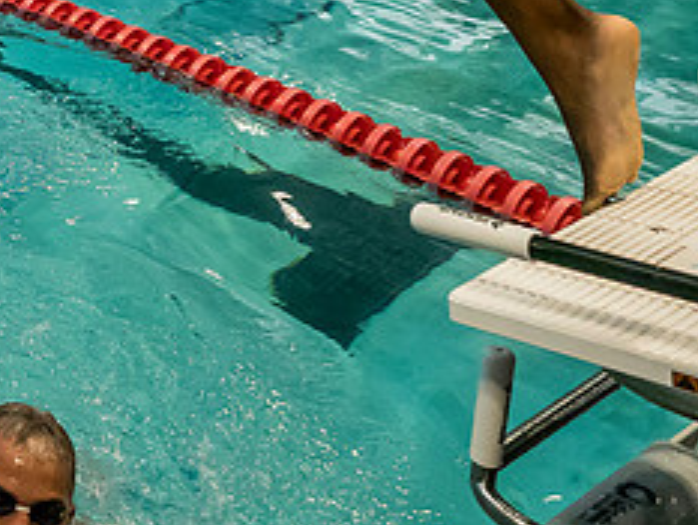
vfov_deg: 18.2
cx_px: -308
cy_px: -179
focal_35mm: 75
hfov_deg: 22.1
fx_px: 1513
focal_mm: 12
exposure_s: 1/1000
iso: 3200
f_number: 2.8
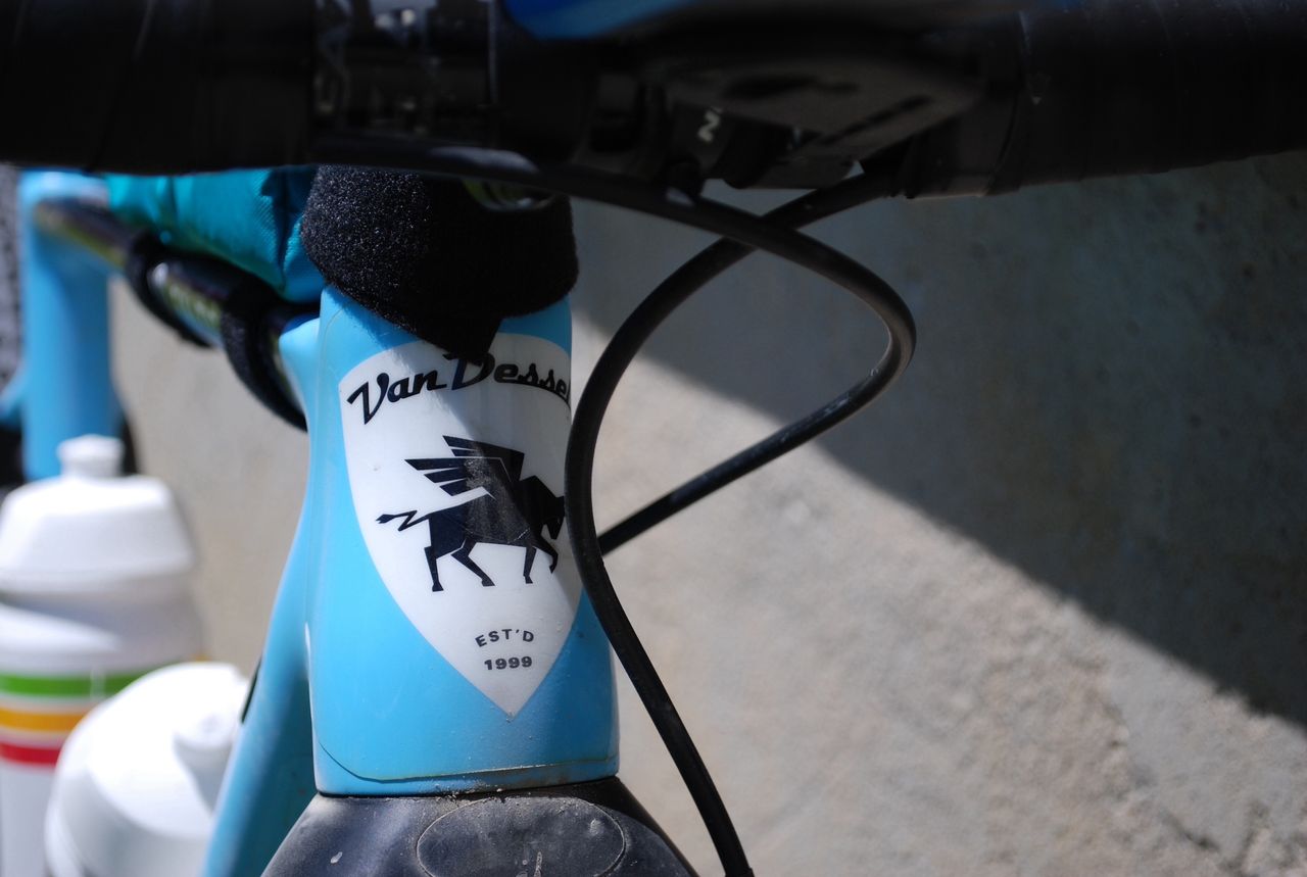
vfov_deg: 19.0
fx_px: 2619
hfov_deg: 28.0
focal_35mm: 72
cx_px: 654
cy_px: 438
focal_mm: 48
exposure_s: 1/500
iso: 110
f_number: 5.6
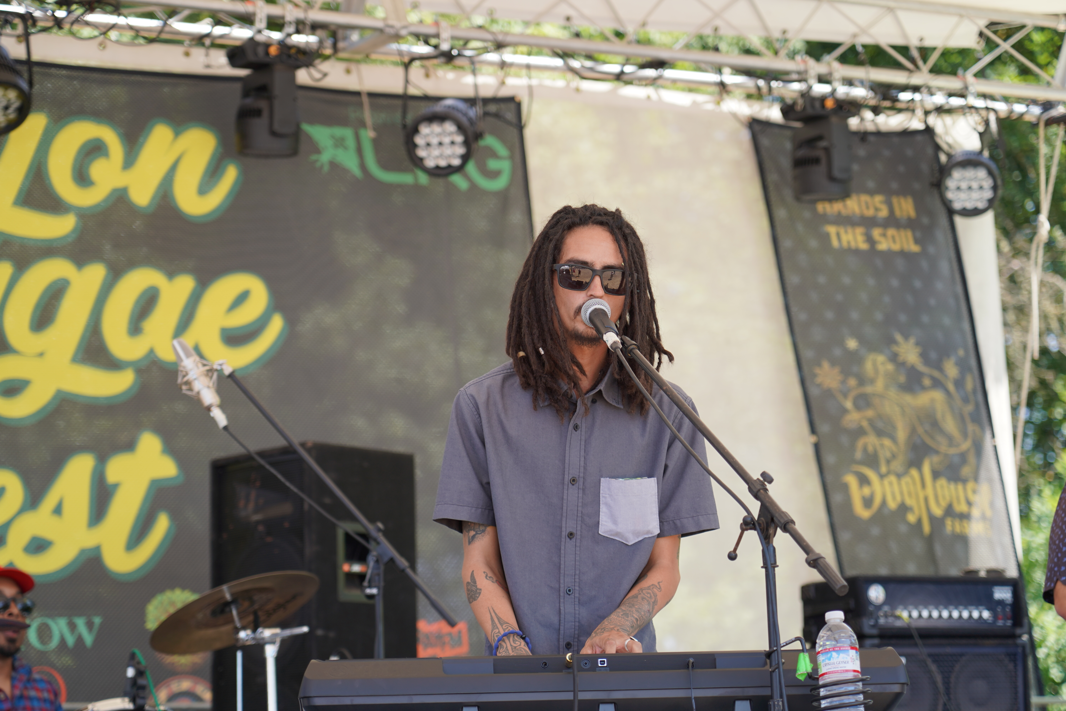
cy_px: 356
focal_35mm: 105
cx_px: 533
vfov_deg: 13.0
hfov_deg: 19.5
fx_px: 3109
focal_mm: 105
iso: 100
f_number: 4
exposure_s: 1/200
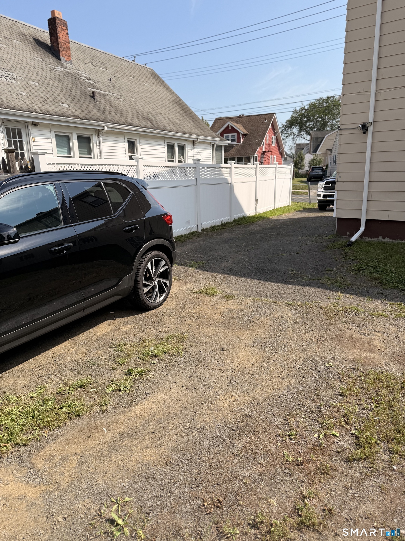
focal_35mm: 24
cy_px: 270
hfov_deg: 56.8
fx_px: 374
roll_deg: +0.3
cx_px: 202
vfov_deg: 71.6
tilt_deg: -13.9
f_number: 1.78
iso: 80
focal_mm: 6.76
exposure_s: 1/3953
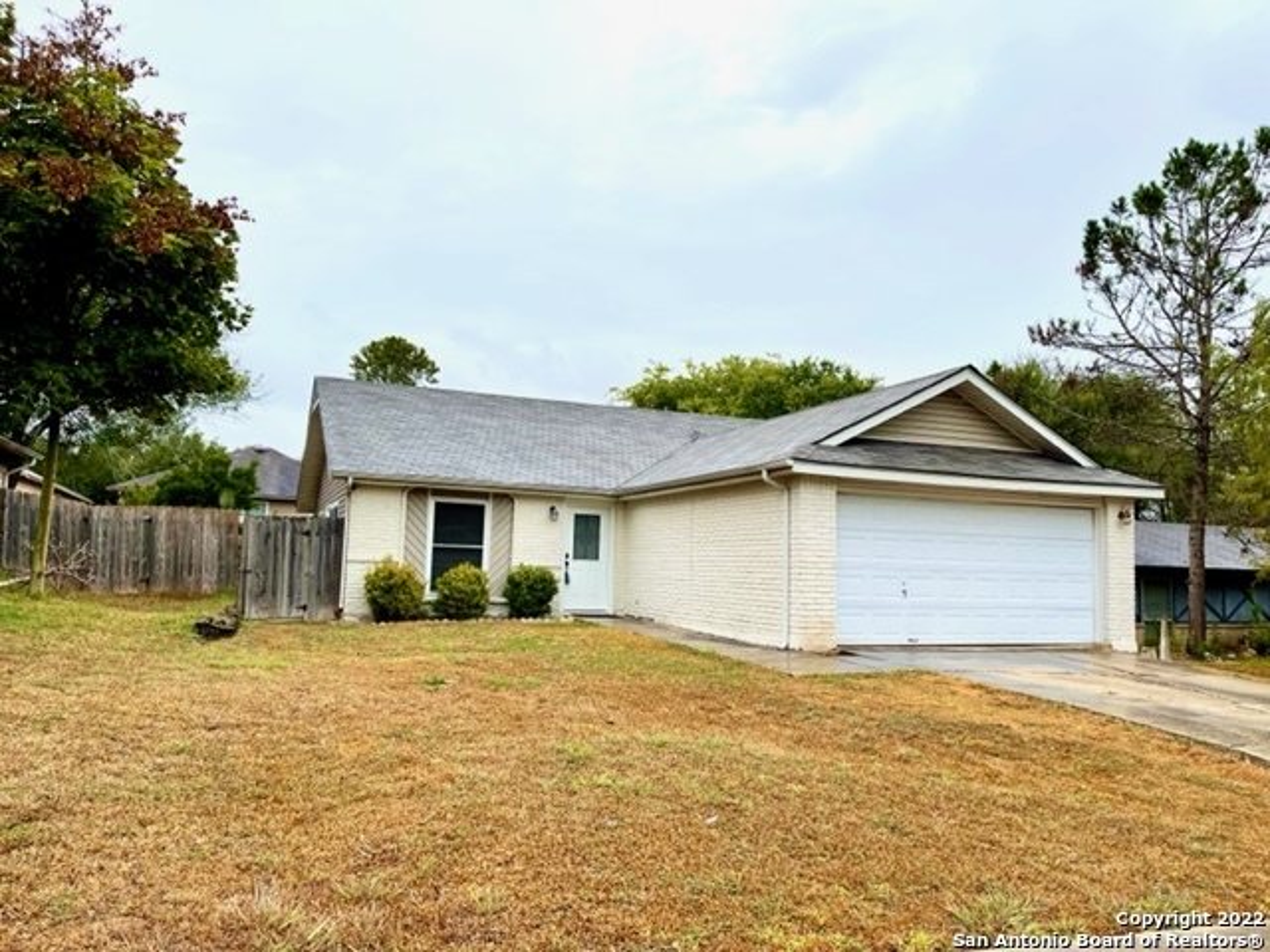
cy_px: 476
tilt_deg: +4.7
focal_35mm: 26
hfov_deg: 67.3
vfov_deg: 53.1
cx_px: 635
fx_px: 954
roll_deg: -1.5
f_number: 1.6
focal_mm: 5.1
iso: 32
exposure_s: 1/4202
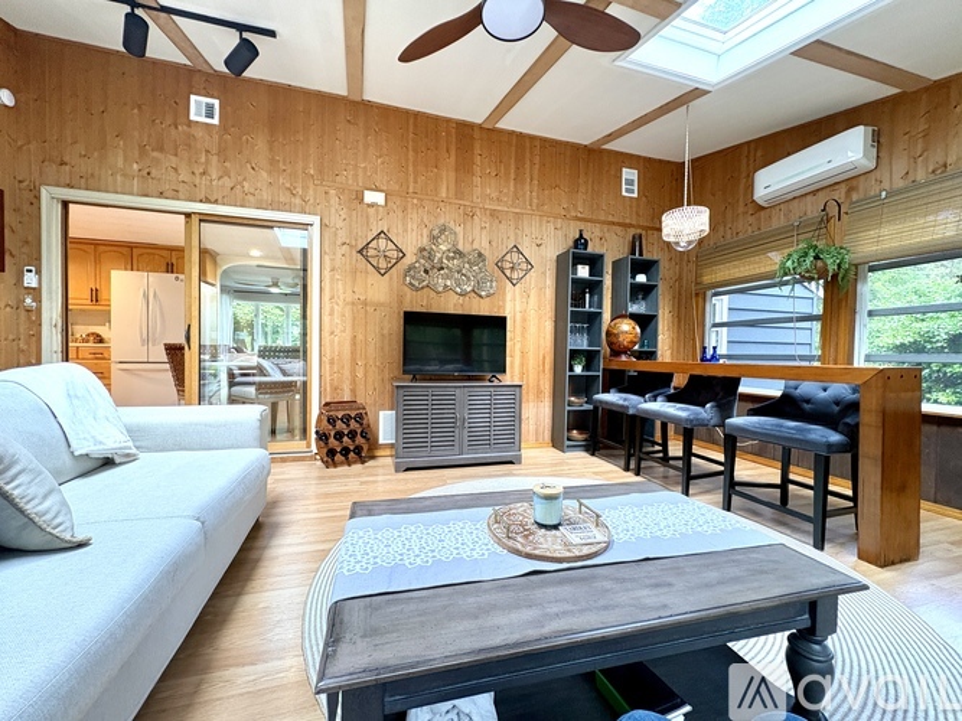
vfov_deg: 85.7
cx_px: 481
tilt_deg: -0.7
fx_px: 389
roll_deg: -0.6
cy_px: 360
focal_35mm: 14
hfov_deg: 102.1
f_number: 2.2
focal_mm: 2.22
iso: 320
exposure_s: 1/60
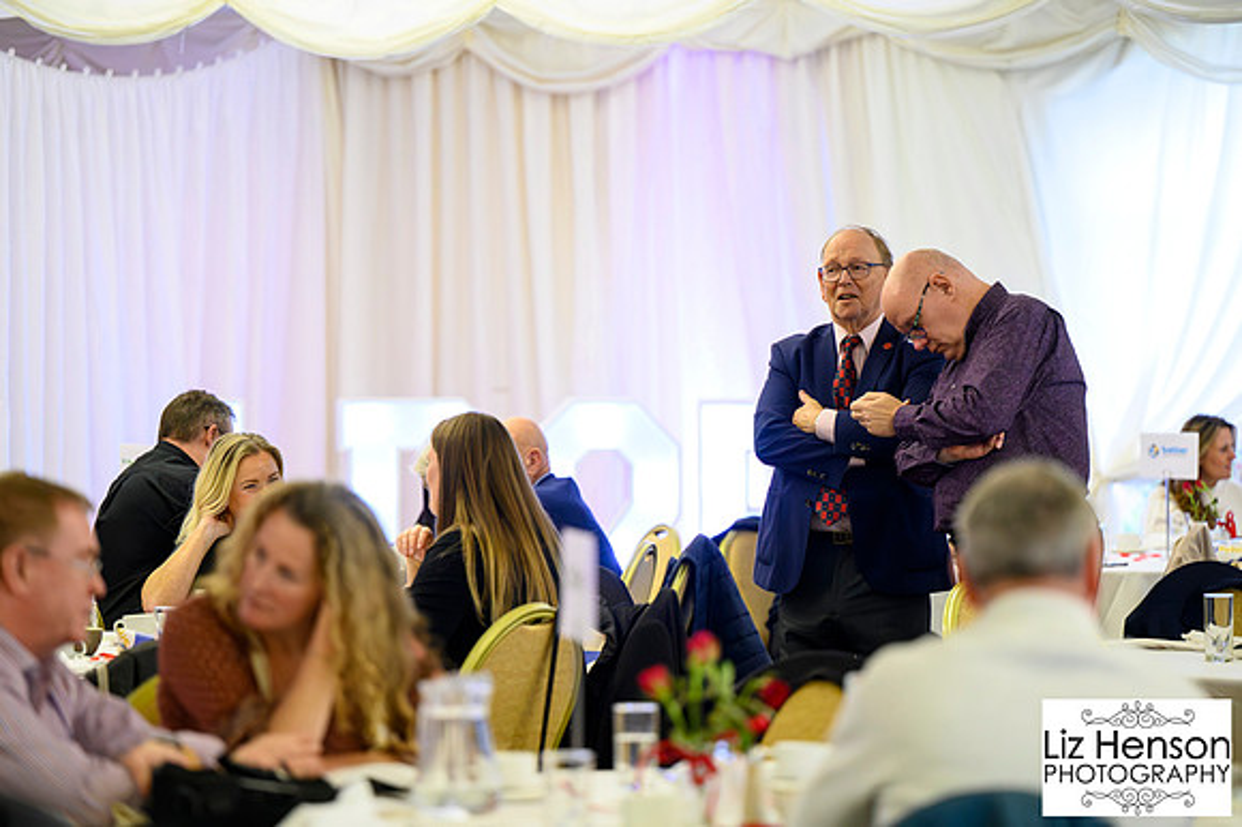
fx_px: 4692
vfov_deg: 10.1
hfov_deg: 15.1
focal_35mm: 136
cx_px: 621
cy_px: 414
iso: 6400
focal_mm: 135
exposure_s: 1/200
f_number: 2.8
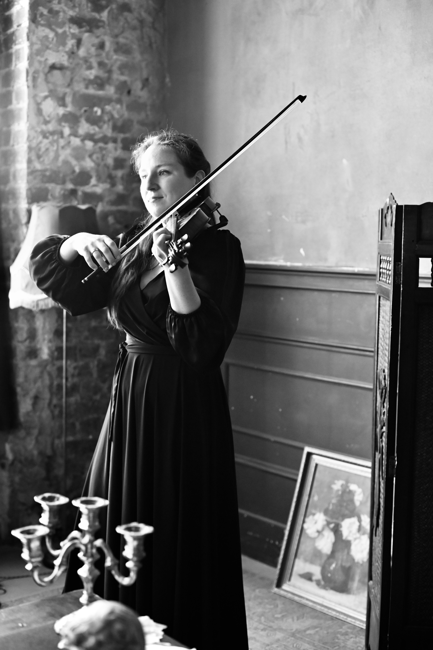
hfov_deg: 27.0
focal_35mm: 50
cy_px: 325
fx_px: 902
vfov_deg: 39.6
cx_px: 216
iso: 3200
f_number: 2.5
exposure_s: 1/320
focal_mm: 50
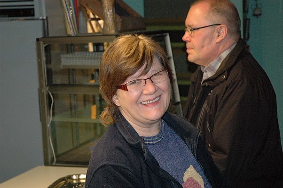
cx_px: 142
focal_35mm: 84
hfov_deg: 24.2
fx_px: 660
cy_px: 94
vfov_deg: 16.2
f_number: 5
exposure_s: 1/60
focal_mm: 56
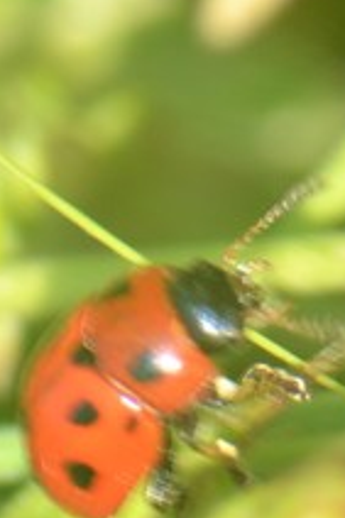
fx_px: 19566
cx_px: 110
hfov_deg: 1.0
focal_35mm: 1359
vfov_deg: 1.5
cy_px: 330
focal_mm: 300
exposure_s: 1/125
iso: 200
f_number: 8
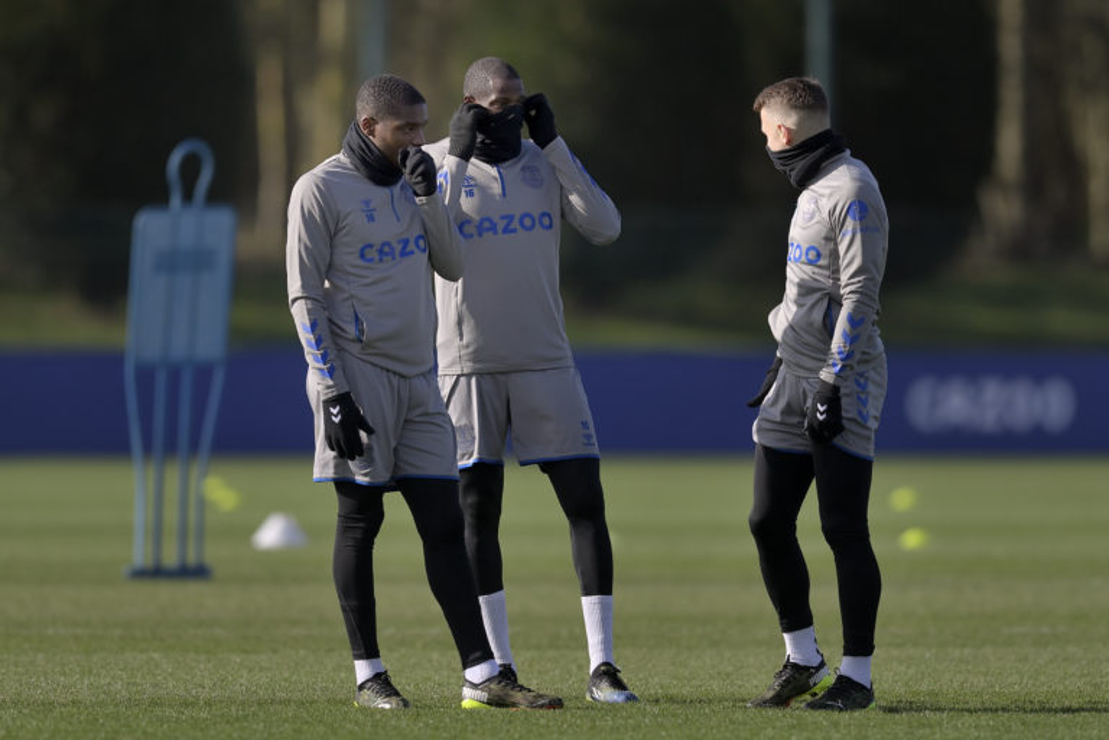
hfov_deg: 5.2
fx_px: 12321
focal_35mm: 400
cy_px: 370
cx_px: 554
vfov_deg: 3.4
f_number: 3.5
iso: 200
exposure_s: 1/2500
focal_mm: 400
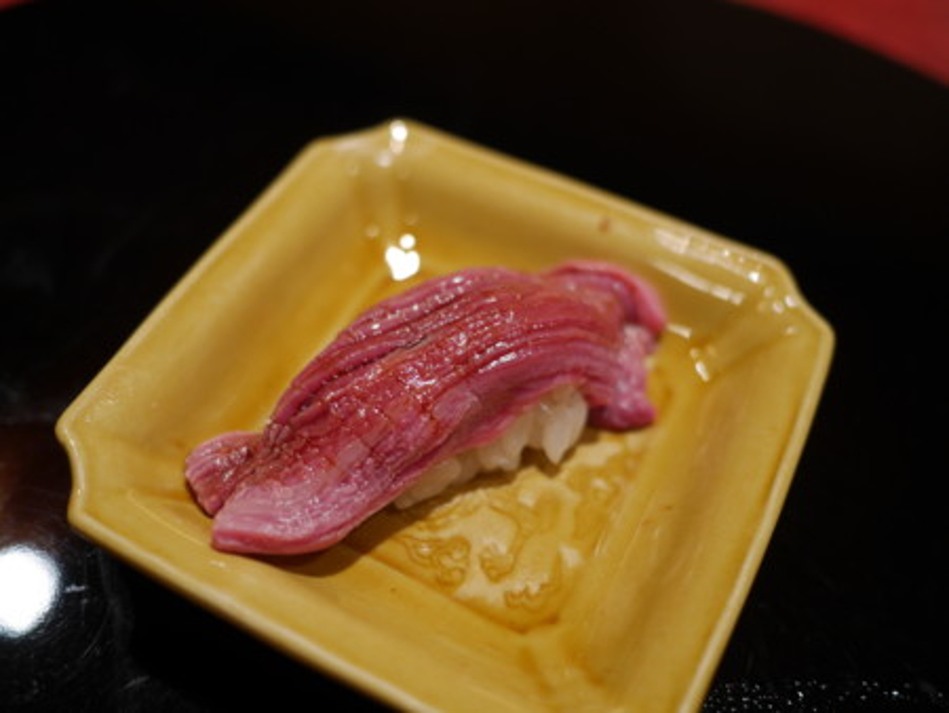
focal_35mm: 40
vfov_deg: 36.0
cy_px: 356
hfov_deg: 46.8
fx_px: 1097
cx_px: 474
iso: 320
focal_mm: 20
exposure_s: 1/60
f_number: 1.7
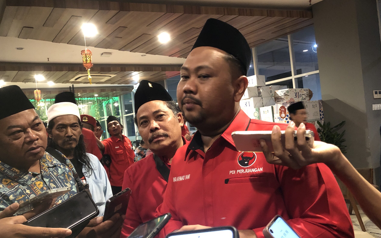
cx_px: 190
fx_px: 311
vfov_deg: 41.8
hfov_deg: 62.9
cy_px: 129
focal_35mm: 30
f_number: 1.8
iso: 640
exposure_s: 1/26
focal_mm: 4
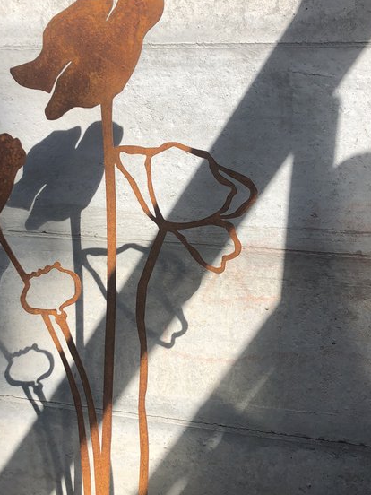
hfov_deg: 34.3
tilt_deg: -10.6
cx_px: 160
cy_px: 280
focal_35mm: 42
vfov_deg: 44.7
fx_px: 600
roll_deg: -0.9
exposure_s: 1/1656
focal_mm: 3.99
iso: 20
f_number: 1.8
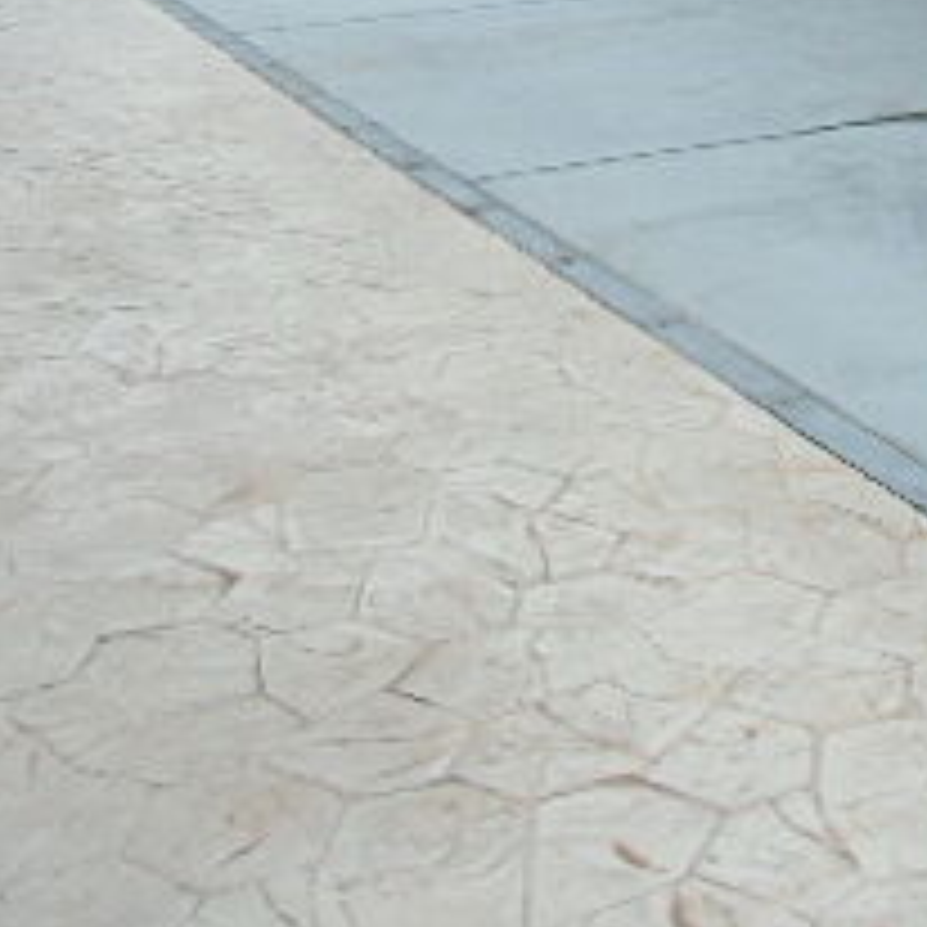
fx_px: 2000
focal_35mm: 66
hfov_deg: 24.9
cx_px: 918
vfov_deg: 25.0
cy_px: 36
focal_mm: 4.24
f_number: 3
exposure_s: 1/400
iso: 64
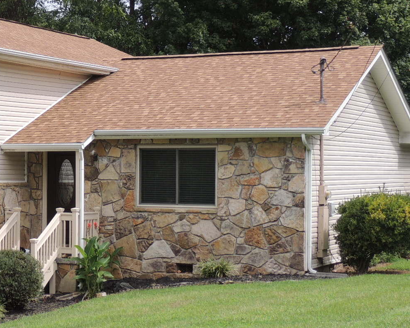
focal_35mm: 96
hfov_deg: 19.6
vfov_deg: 16.0
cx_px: 34
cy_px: 133
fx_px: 1165
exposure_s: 1/640
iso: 100
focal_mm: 7.6
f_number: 3.4
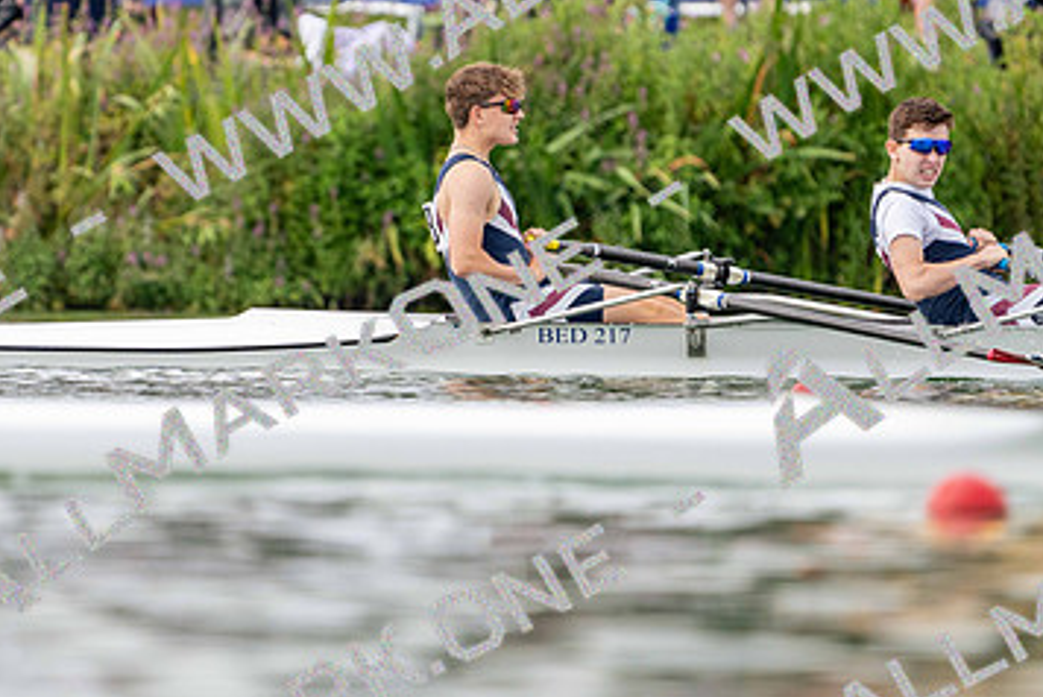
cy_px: 209
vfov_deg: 1.4
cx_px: 516
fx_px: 28328
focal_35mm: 977
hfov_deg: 2.1
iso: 640
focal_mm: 600
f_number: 6.3
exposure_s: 1/1600
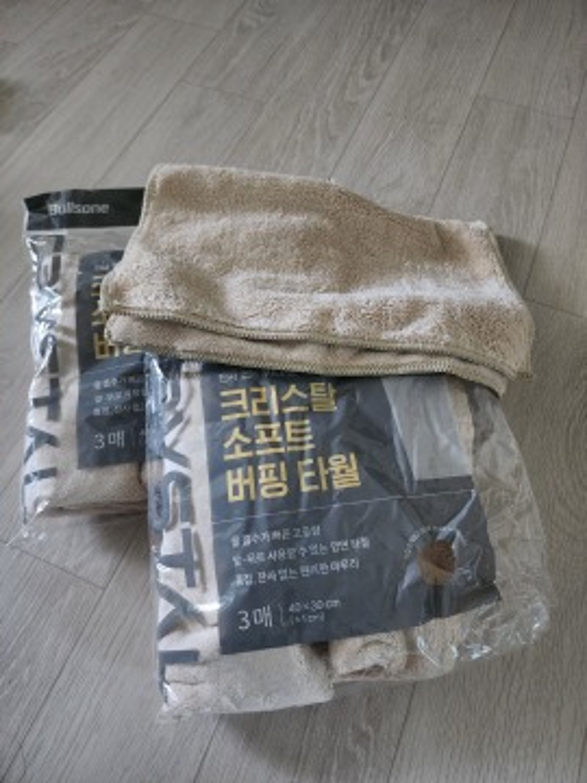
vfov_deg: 73.9
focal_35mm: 23
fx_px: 520
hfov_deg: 58.9
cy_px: 392
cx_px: 294
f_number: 1.8
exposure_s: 1/24
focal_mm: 6.4
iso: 640
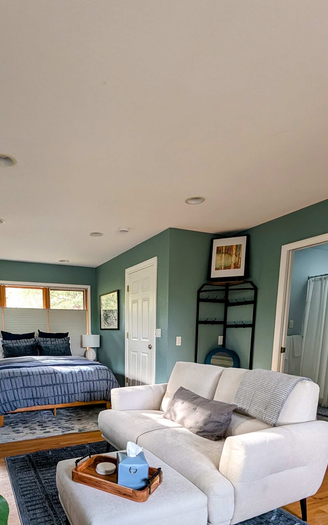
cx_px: 109
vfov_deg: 82.8
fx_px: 272
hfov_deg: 60.7
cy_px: 376
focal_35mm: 19
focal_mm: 2.02
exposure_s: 1/24.2
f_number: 1.7
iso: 74
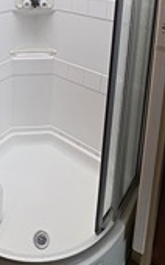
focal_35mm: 35
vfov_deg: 46.0
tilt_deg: -11.9
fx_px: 252
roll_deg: -0.6
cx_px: 36
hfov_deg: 35.2
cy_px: -3
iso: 50
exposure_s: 1/99
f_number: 2.2
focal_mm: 2.22
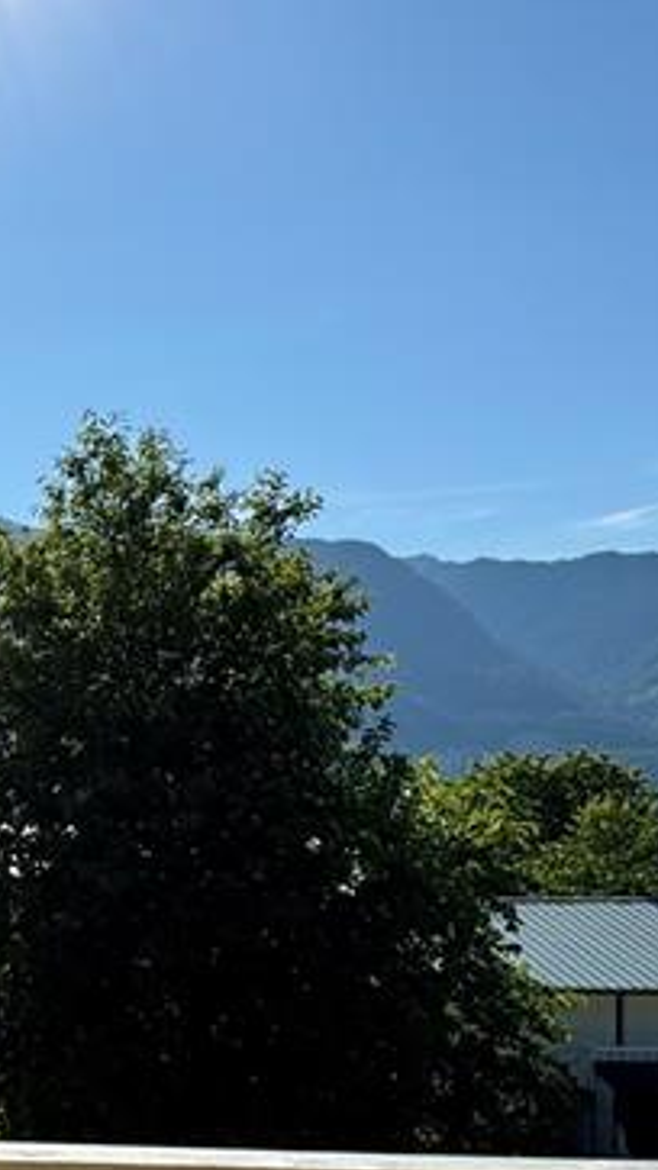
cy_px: 819
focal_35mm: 43
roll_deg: +0.1
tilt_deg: -0.3
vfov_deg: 46.3
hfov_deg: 22.3
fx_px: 1335
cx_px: -352
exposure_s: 1/1976
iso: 50
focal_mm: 2.22
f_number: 2.2
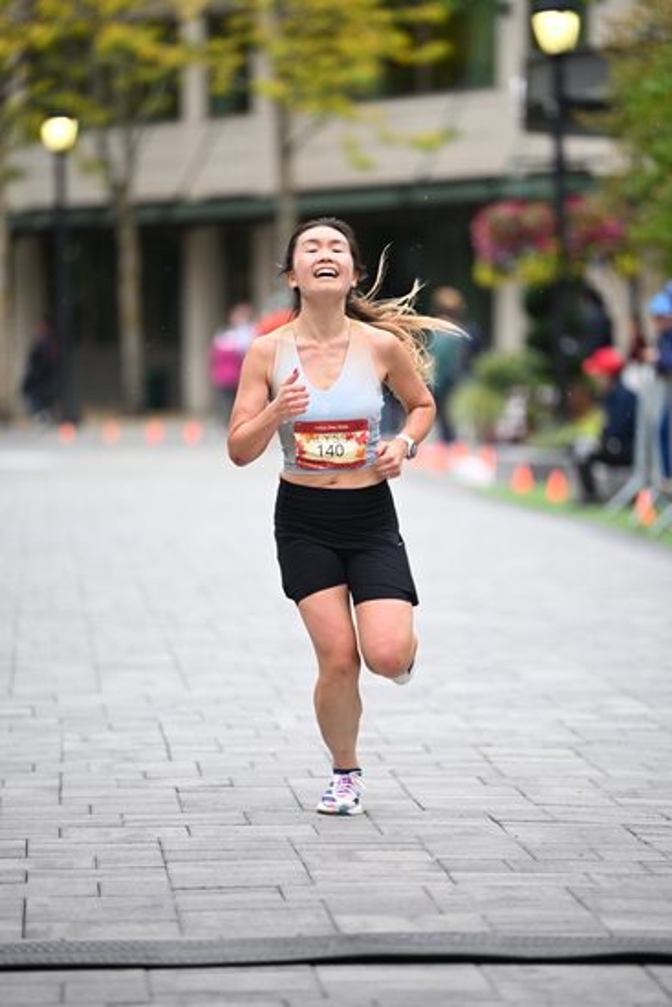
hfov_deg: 7.2
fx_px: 5316
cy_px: 504
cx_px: 336
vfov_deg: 10.8
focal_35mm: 190
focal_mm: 190
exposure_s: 1/1250
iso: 1250
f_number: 2.8
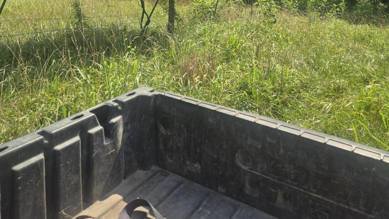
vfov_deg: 31.1
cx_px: 191
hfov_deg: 58.0
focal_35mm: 34
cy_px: -17
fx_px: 351
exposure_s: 1/1899
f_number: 1.8
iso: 25
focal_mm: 5.4
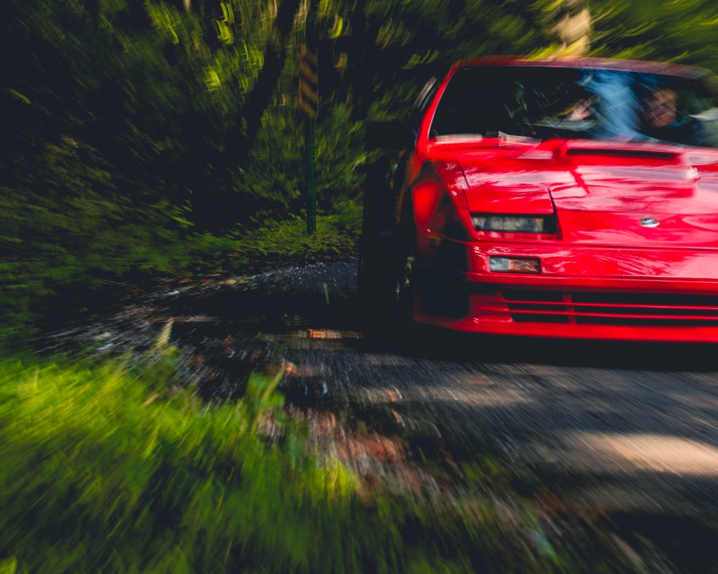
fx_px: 3166
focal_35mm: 149
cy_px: 181
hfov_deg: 12.8
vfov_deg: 10.4
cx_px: 704
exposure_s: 1/20
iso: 50
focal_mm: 65
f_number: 8
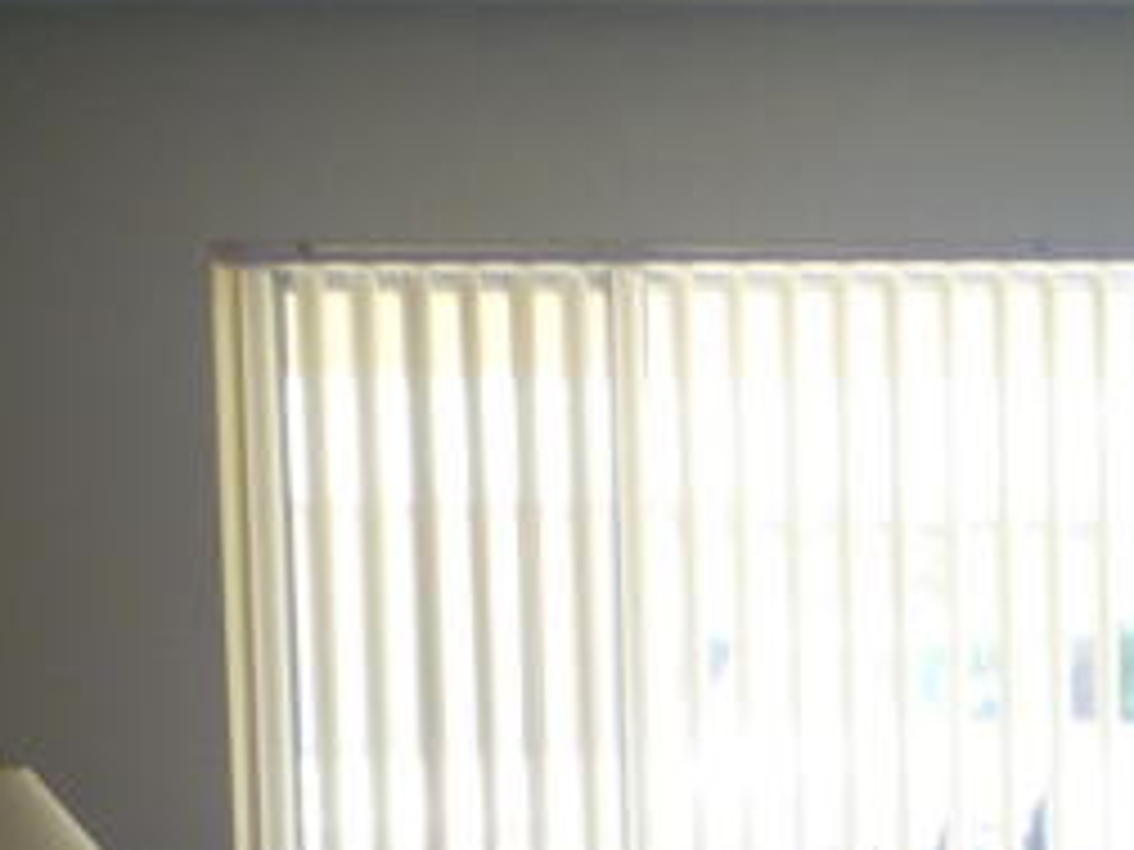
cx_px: 1269
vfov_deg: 11.9
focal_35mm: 118
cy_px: 1349
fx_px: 3866
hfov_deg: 16.2
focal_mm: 5.2
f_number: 3.3
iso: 100
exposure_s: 1/30
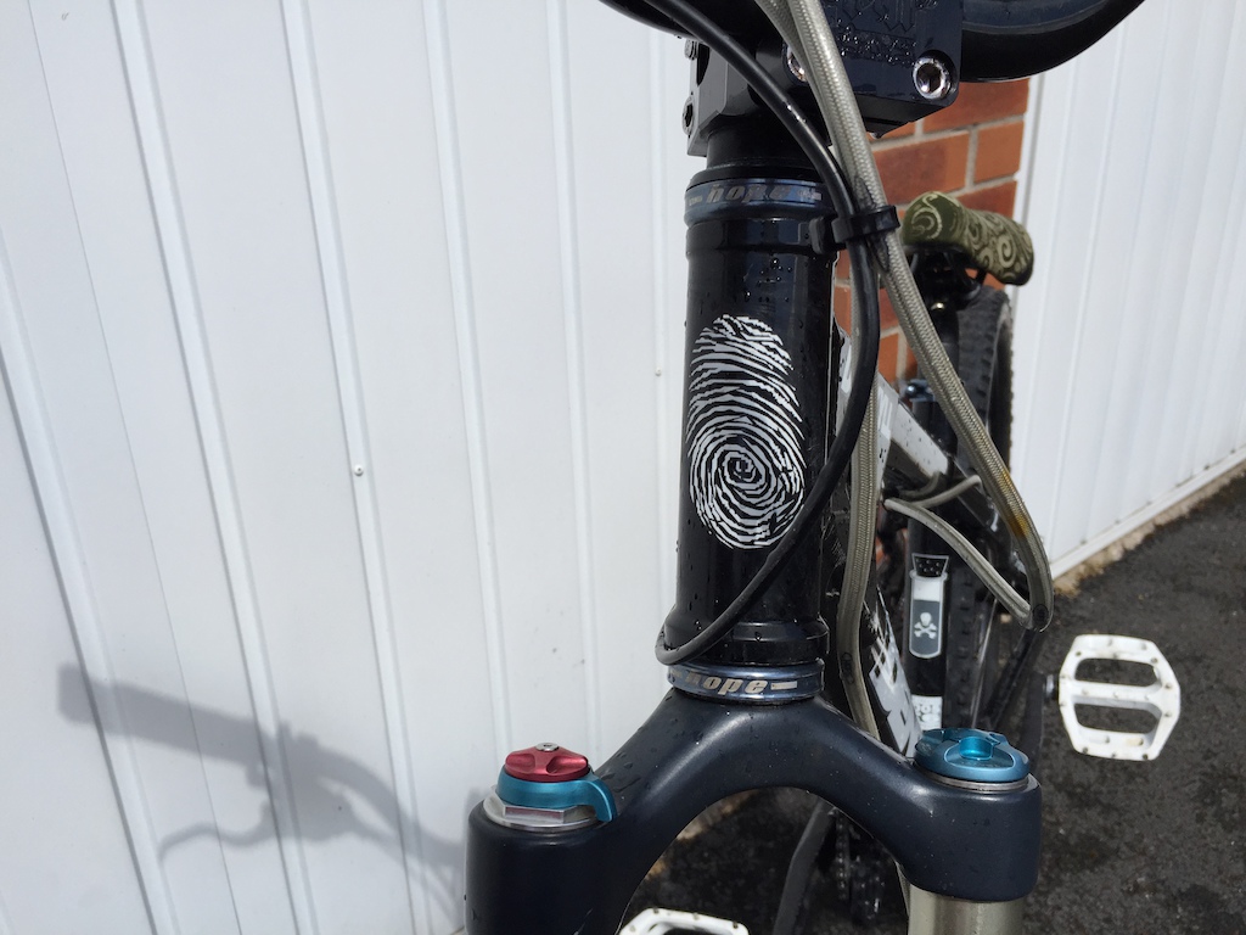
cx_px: 623
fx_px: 1044
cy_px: 468
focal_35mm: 29
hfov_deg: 61.7
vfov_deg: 48.2
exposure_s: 1/2198
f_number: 2.2
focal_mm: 4.15
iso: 32
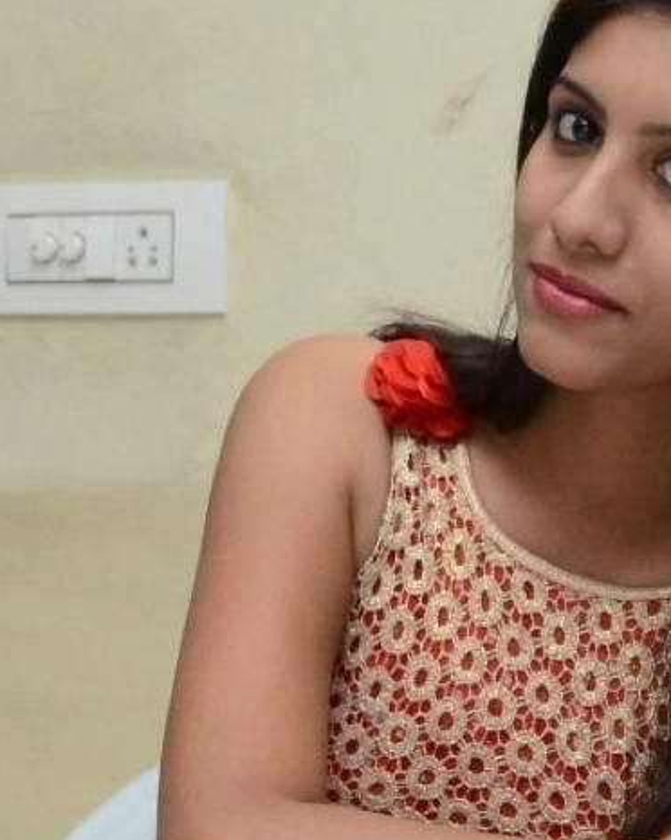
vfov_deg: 10.0
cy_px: 1284
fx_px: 4623
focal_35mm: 186
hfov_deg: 8.3
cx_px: 415
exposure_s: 1/125
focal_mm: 34
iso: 2500
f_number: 5.6
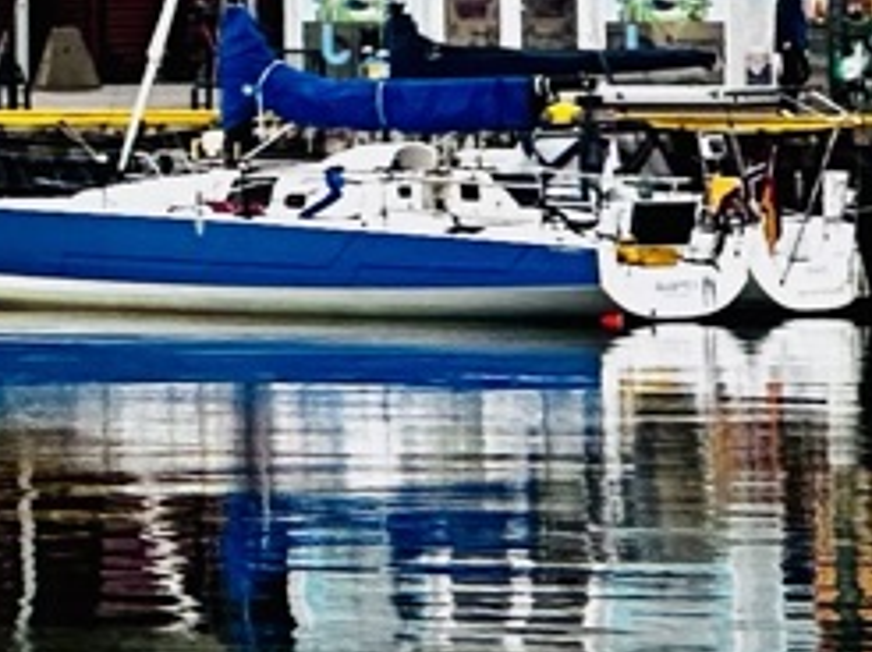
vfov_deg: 2.8
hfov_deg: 3.6
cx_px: -1521
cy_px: -526
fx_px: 13414
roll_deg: -0.3
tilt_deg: +1.7
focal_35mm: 533
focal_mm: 9
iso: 100
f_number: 2.8
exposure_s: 1/99
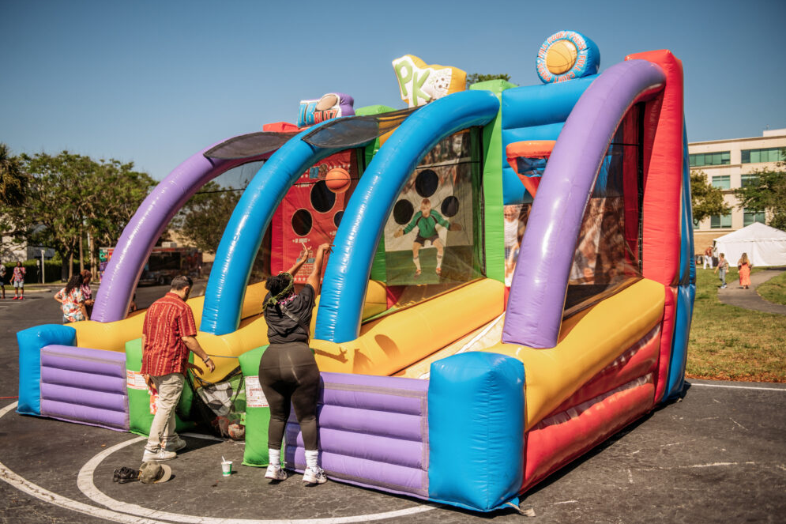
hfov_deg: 54.4
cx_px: 385
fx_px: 764
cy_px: 261
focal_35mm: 35
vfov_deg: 37.8
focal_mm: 34
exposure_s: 1/8000
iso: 400
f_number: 2.8
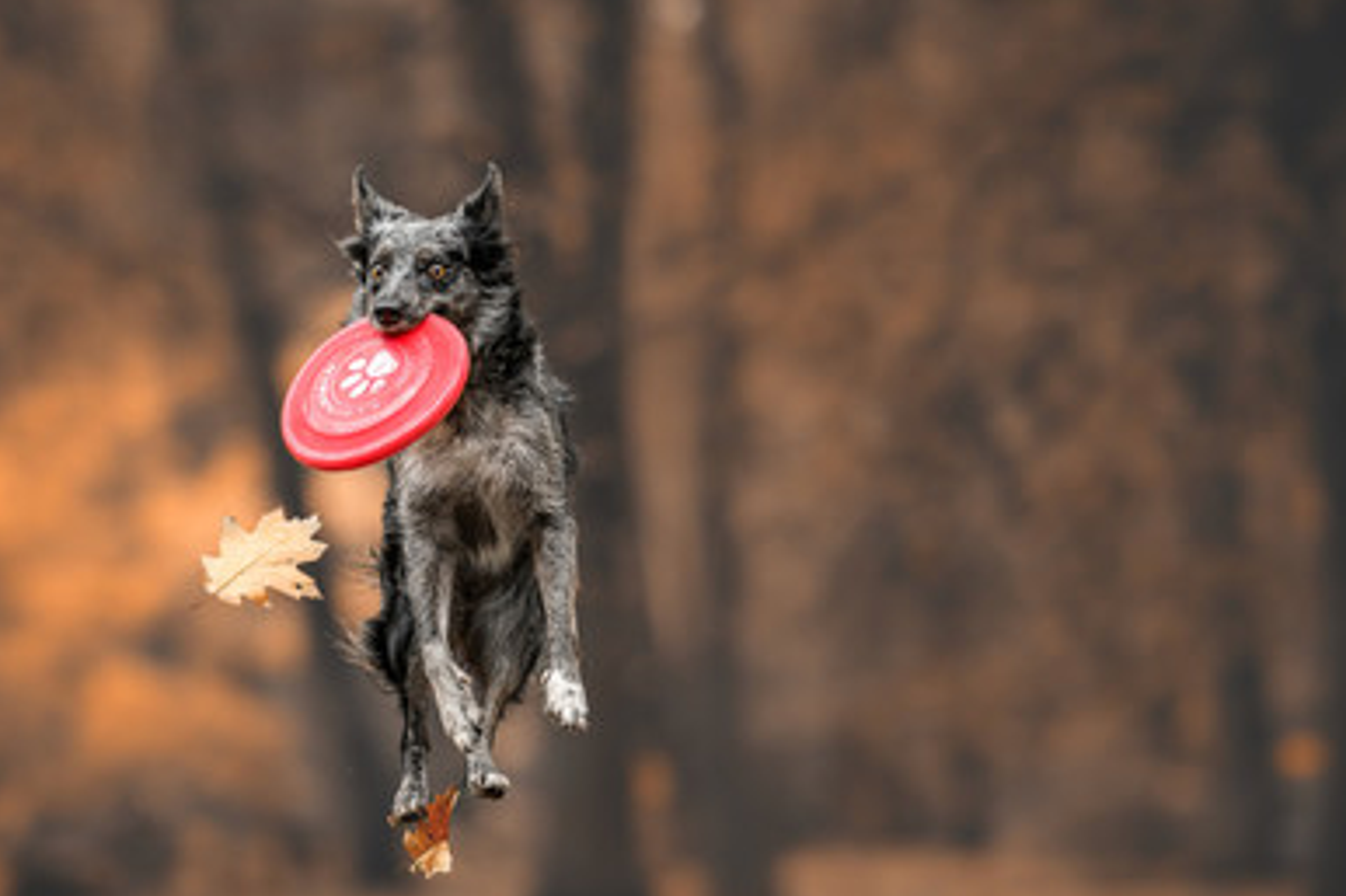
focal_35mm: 132
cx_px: 448
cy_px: 654
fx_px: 4933
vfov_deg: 10.4
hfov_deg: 15.5
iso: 220
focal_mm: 85
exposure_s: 1/1600
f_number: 1.2
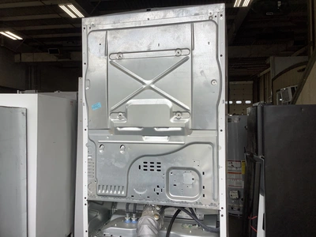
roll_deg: +0.1
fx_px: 283
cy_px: 118
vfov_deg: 45.4
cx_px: 158
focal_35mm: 31
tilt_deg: -0.4
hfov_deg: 58.4
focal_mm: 3.3
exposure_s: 1/416
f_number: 2.4
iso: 25
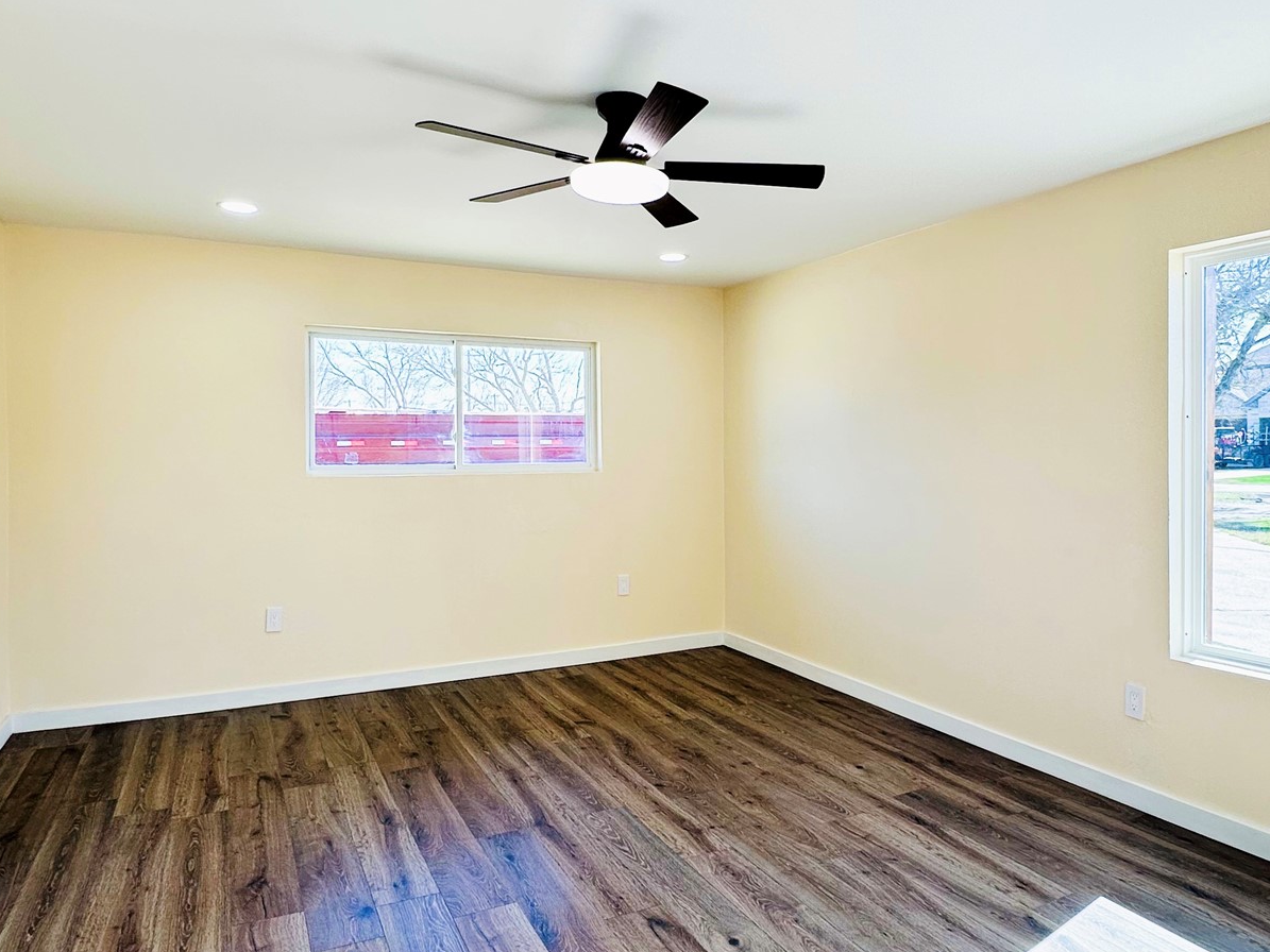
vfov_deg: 56.8
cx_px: 683
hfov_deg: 71.5
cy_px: 457
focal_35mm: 24
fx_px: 880
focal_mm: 2.22
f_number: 2.2
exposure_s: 1/160
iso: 40
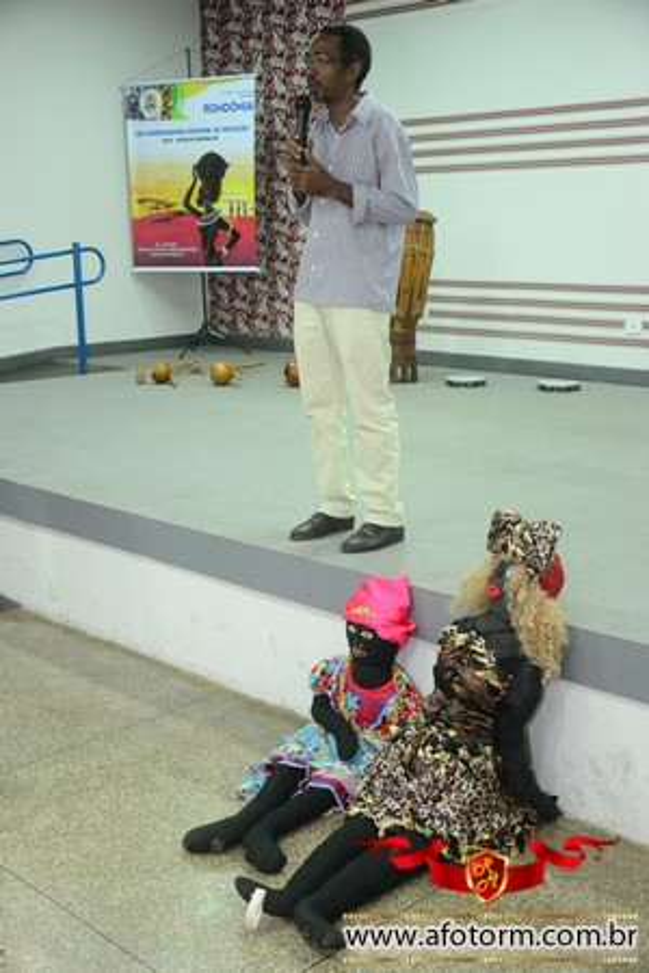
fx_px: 1257
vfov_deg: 42.3
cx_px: 324
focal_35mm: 46
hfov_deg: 28.9
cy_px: 486
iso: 3200
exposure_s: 1/80
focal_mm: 31
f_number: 4
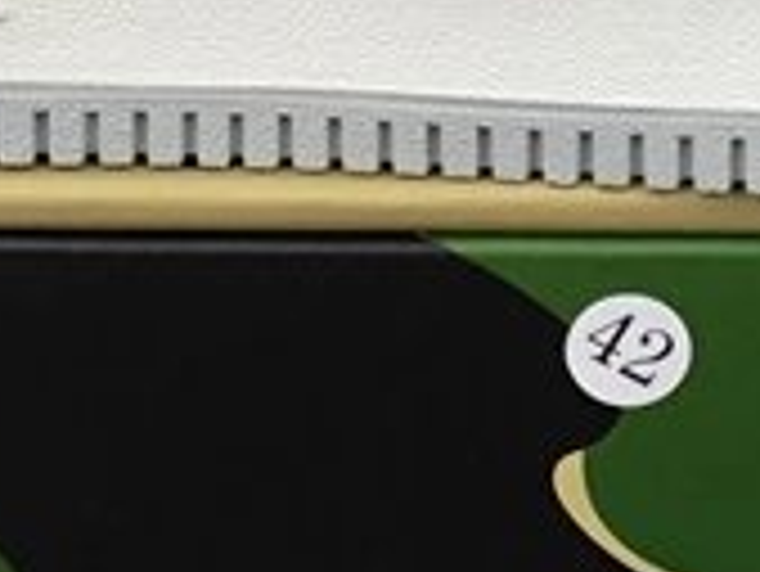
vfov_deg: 8.9
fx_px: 3625
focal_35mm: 165
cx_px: 585
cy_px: -70
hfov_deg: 11.9
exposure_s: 1/100
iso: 25
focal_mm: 3.3
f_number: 2.4
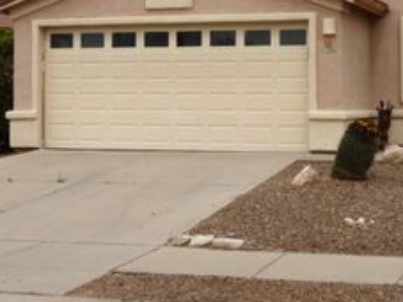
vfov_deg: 17.1
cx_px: 256
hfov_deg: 22.7
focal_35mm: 86
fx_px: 1001
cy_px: 79
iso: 100
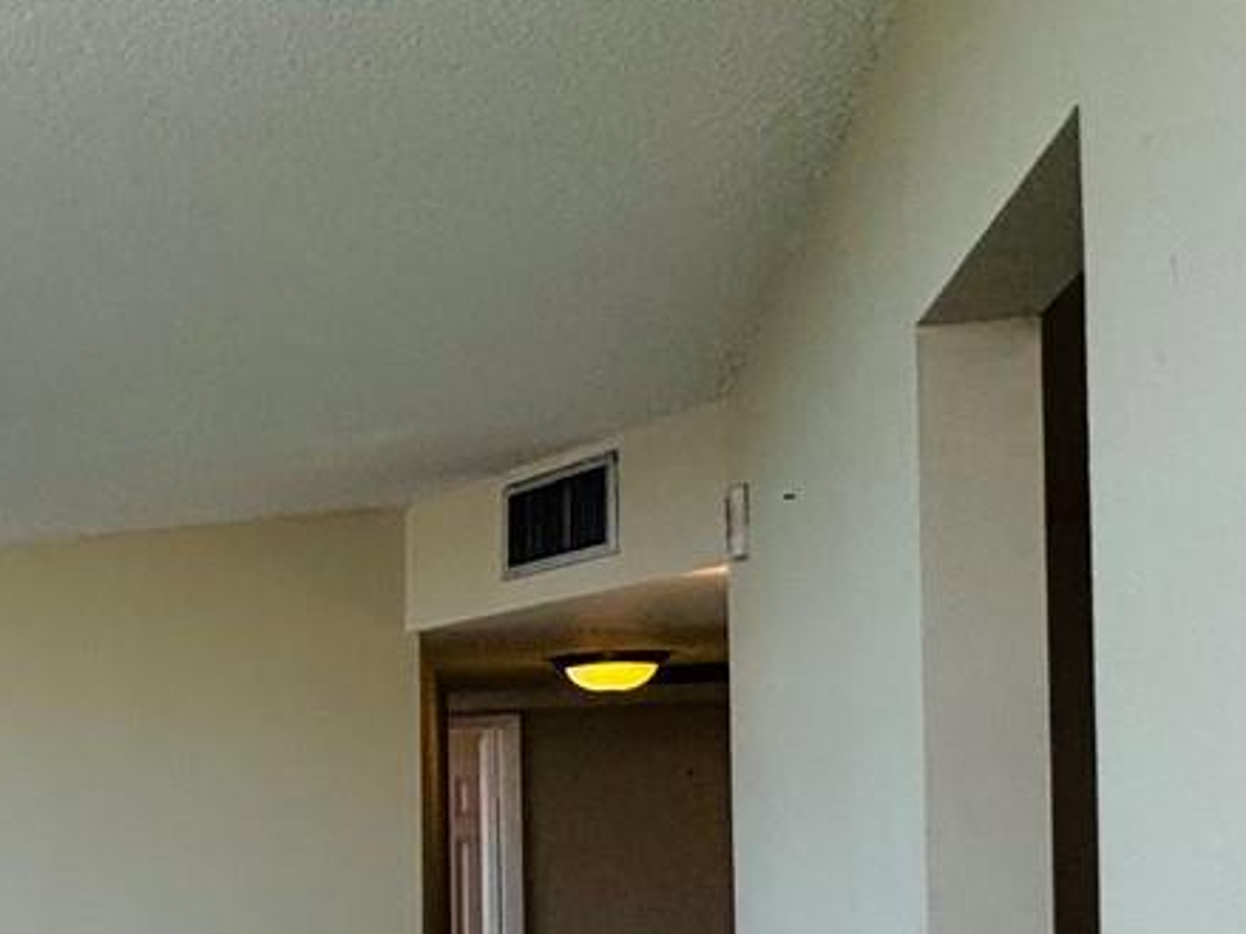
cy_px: 820
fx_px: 1835
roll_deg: -0.5
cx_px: -965
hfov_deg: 22.6
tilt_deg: +1.4
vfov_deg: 27.6
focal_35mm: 51
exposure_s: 1/238
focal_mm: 2.22
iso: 40
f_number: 2.2
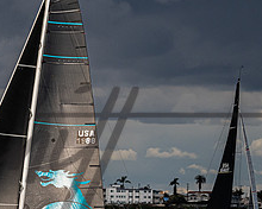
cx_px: -56
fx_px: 3955
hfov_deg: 3.8
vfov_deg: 3.0
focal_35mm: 510
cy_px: 119
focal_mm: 160
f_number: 5.6
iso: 400
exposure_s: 1/5000
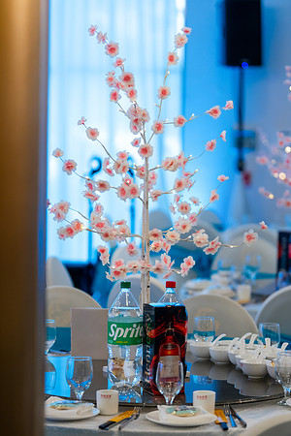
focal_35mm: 120
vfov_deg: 17.1
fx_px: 1455
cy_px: 218
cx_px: 146
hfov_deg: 11.4
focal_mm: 120
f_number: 2.8
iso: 1250
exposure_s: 1/400
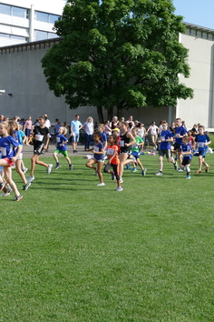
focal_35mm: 58
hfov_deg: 23.3
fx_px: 517
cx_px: 145
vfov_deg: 34.5
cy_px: 162
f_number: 3.1
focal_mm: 13.7
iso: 125
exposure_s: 1/1000
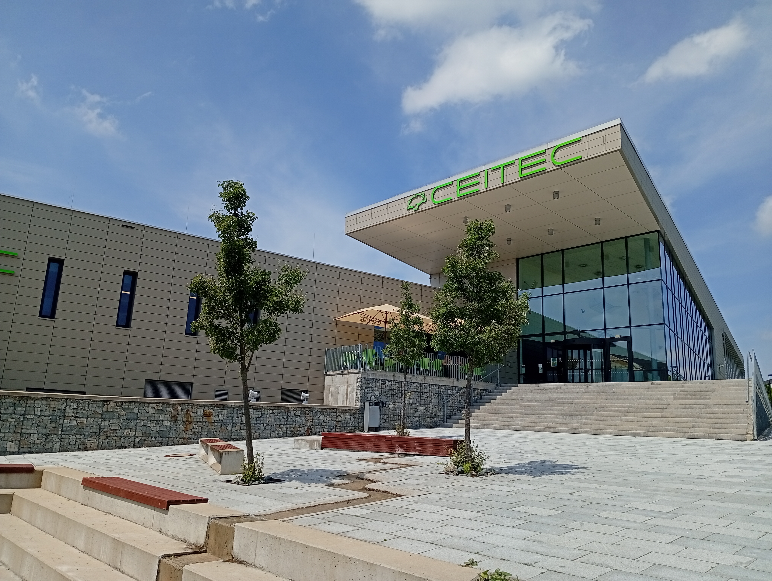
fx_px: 603
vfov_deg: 51.5
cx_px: 386
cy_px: 290
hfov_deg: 65.2
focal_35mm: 27
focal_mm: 3.98
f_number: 1.8
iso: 51
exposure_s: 1/1145
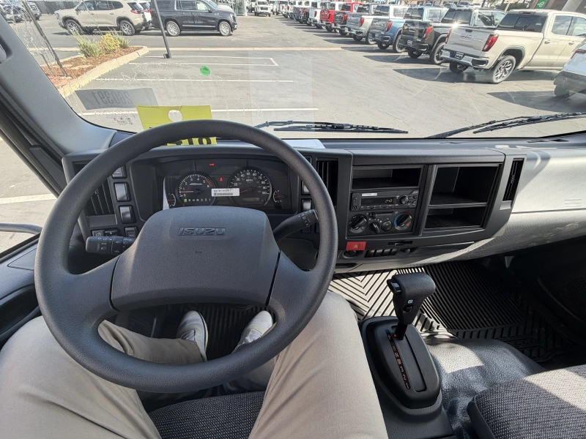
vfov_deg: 85.7
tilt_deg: -41.7
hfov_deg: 102.1
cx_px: 293
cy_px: 220
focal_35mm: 14
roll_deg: -0.6
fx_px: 237
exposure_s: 1/178
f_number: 2.2
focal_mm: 2.22
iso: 40
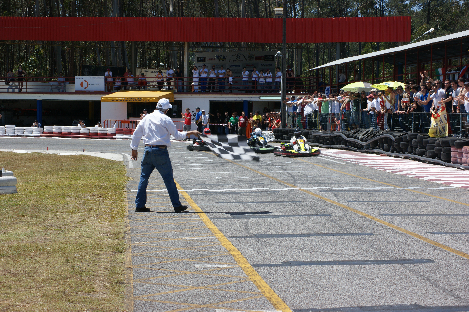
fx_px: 1172
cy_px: 156
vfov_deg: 15.2
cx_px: 234
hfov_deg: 22.6
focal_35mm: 90
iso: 100
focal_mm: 60
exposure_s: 1/160
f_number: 11
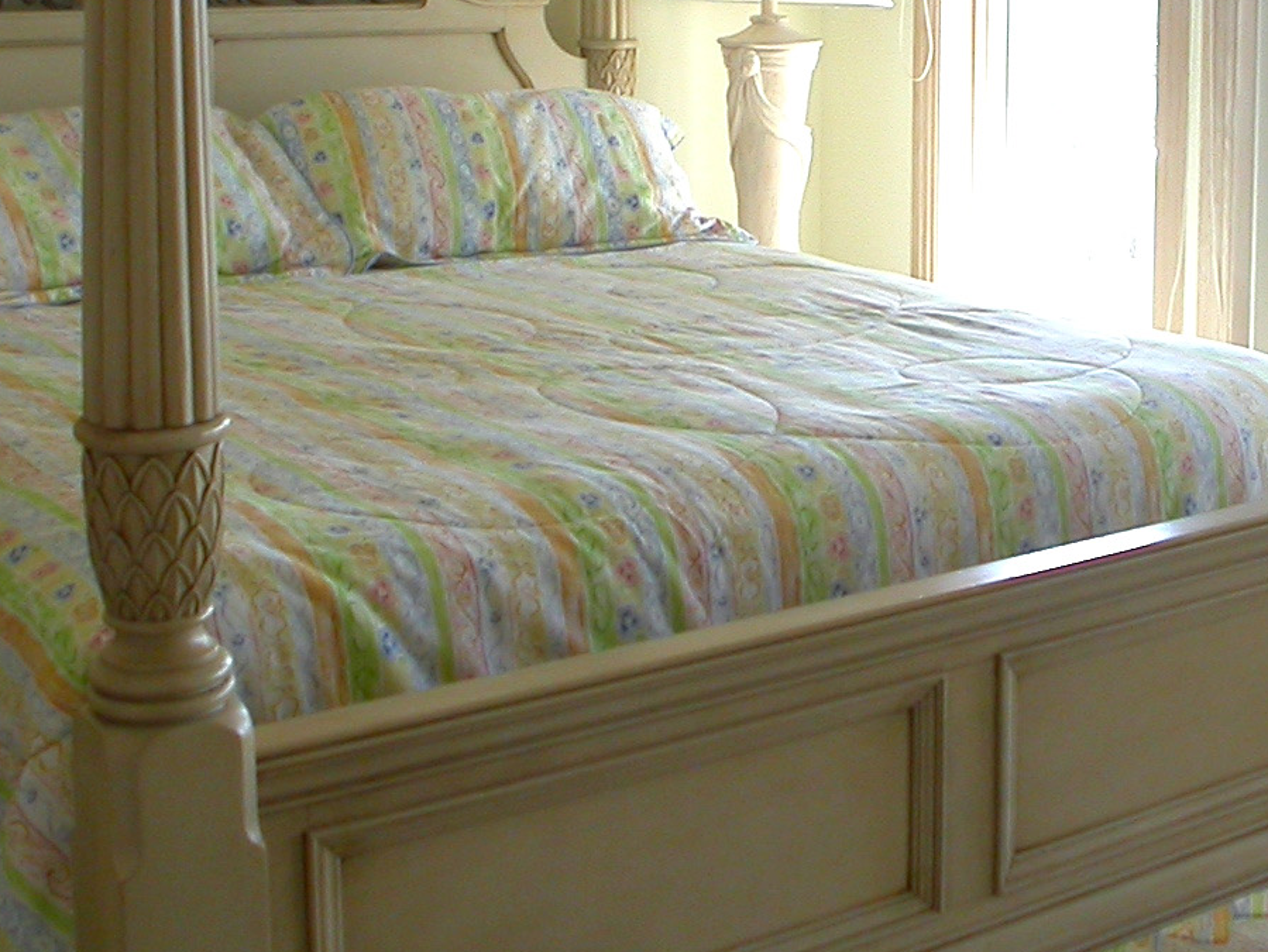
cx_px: 949
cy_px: 52
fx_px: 3518
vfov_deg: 15.2
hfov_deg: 20.3
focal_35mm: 96
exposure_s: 1/76.8
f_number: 3.3
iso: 100
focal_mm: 7.85
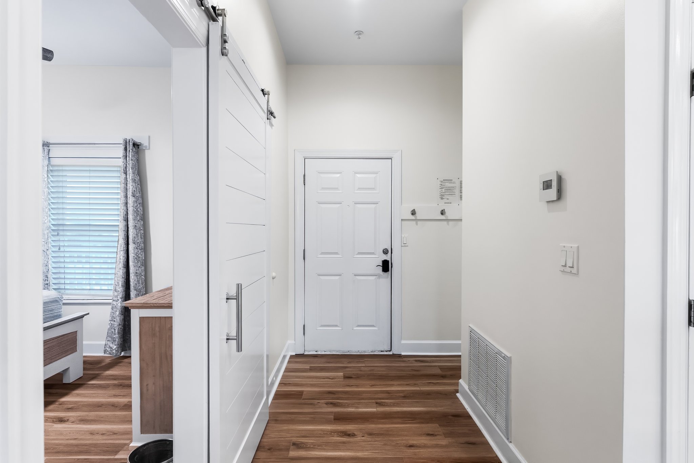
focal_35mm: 19
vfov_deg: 65.2
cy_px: 232
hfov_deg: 87.5
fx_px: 363
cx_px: 347
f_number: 8
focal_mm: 18.8
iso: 12800
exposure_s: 1/25
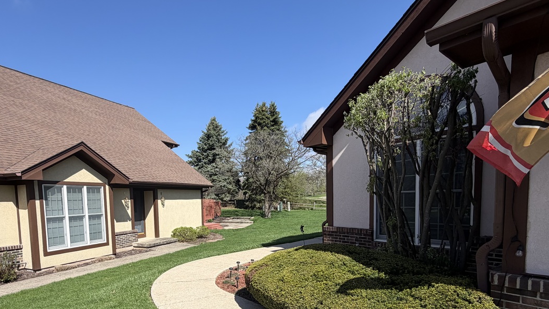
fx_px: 306
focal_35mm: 21
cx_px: 250
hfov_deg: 83.6
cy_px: 223
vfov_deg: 51.8
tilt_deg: -3.9
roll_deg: +0.2
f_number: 2.2
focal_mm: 2.22
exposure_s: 1/779
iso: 20
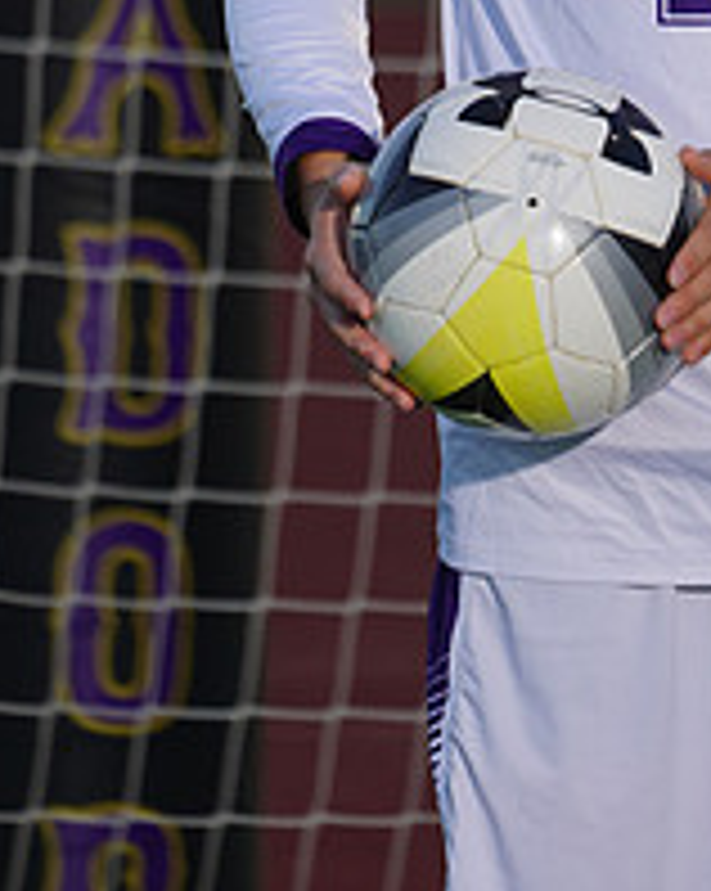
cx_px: 565
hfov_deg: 1.4
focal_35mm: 1102
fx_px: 29031
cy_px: -320
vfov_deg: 1.8
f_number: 8
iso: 100
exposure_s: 1/200
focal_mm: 400
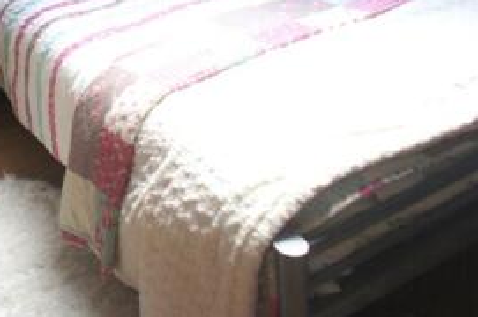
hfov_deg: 31.6
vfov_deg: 22.1
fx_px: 769
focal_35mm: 58
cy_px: -26
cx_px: -11
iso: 640
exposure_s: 1/160
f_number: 3.5
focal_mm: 16
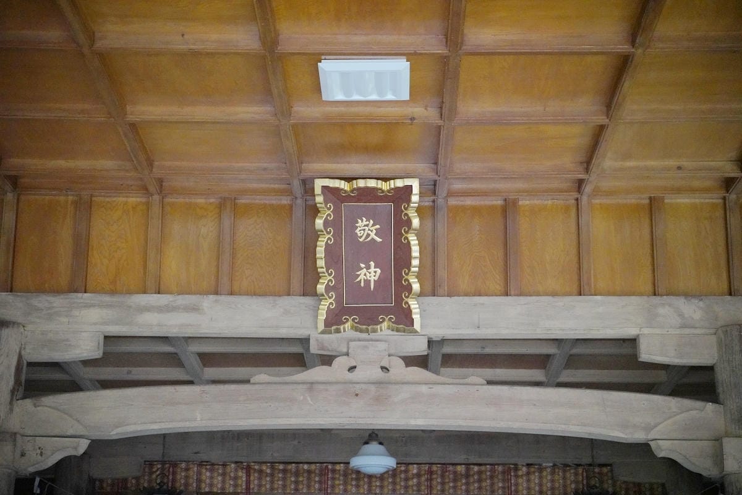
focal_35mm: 75
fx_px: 1546
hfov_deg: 27.0
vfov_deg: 18.2
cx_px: 371
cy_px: 248
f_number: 2.8
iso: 12800
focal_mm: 75
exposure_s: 1/80
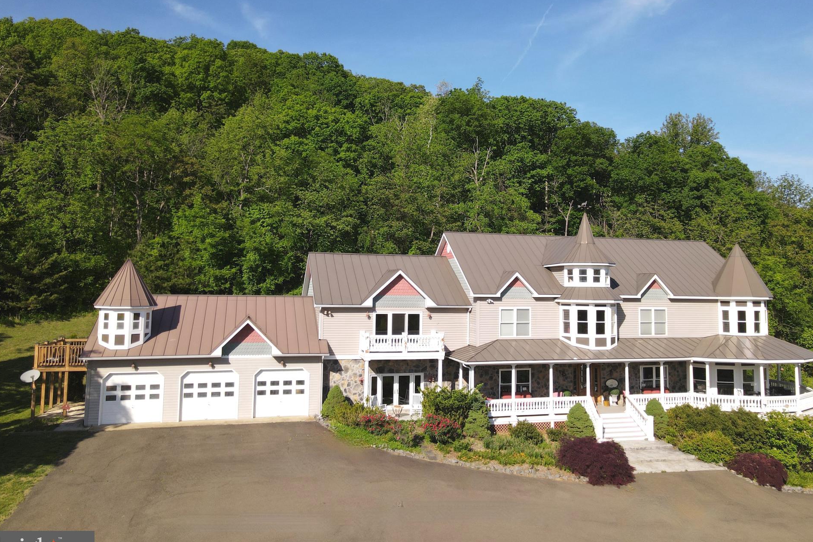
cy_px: 236
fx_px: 610
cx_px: 427
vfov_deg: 47.8
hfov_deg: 67.3
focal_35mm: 27
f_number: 2.8
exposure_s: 1/15
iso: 140
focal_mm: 4.5
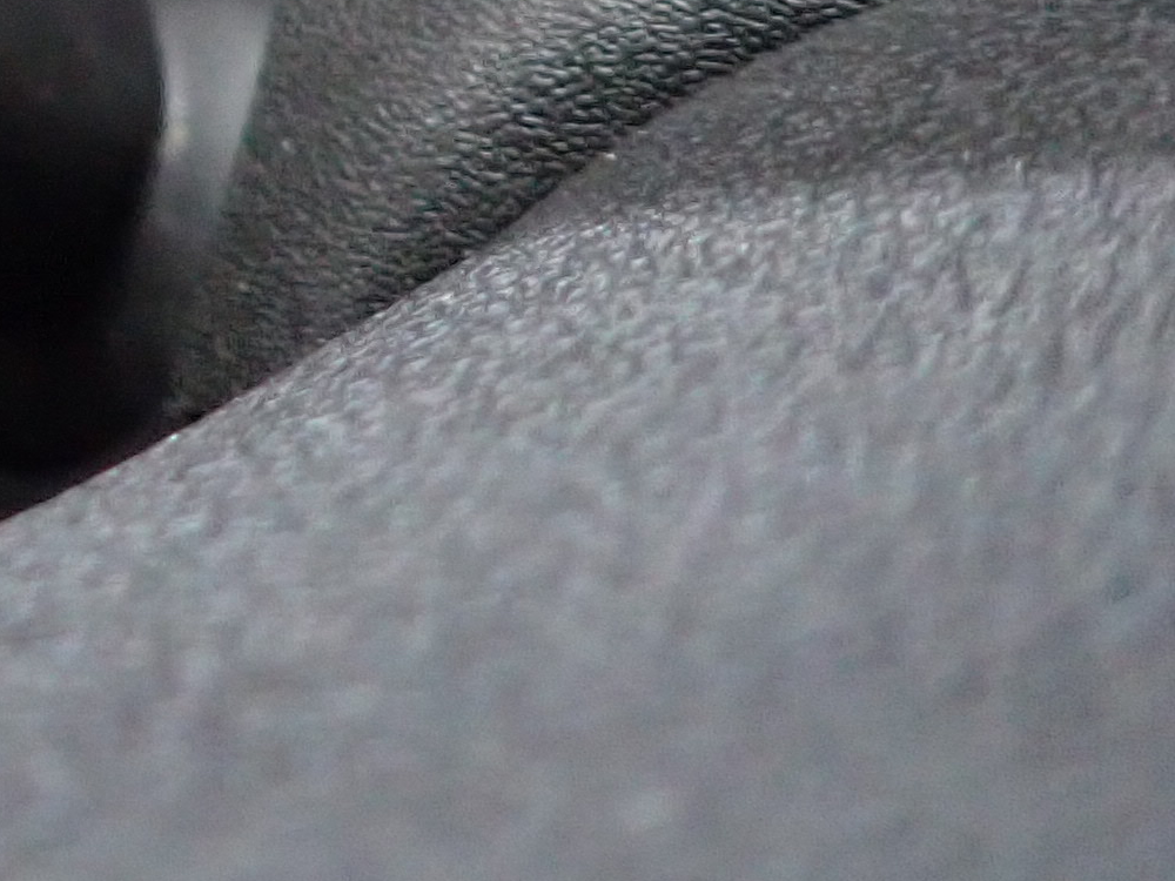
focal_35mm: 100
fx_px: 3394
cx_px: -1154
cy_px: -426
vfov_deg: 13.9
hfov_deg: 15.7
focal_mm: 4.5
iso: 640
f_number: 2
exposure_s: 1/30
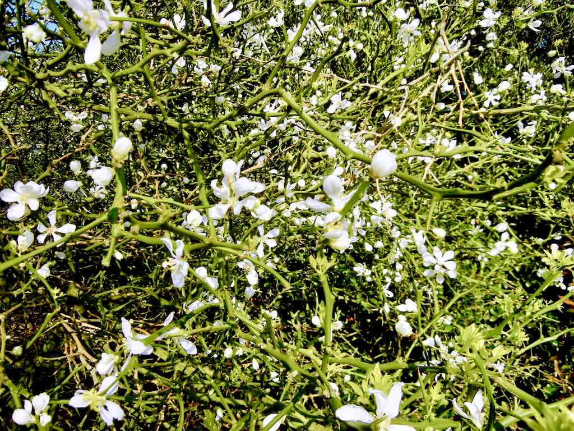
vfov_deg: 46.8
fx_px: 497
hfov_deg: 60.0
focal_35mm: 30
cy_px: 216
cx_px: 287
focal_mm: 5.4
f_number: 3.5
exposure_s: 1/812
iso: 160
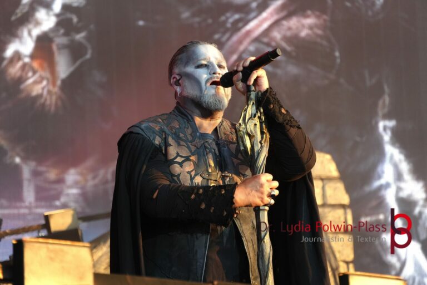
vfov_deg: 5.5
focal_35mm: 250
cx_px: 214
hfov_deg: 8.2
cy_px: 142
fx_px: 2971
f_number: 6.3
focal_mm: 167
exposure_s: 1/320
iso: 1250
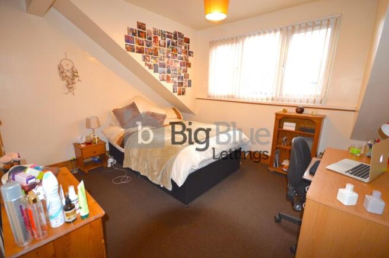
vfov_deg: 77.2
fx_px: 162
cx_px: 194
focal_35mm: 15
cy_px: 129
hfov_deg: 100.4
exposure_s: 1/60
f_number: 4
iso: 1100
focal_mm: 10
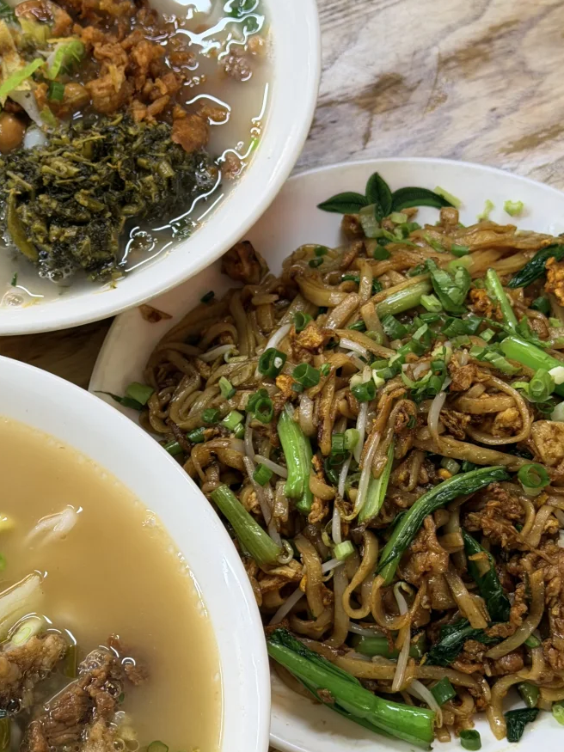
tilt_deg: -66.4
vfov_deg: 24.6
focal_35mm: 79
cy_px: 485
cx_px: 142
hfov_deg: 18.5
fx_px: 1717
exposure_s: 1/50
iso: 80
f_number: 1.78
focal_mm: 6.76
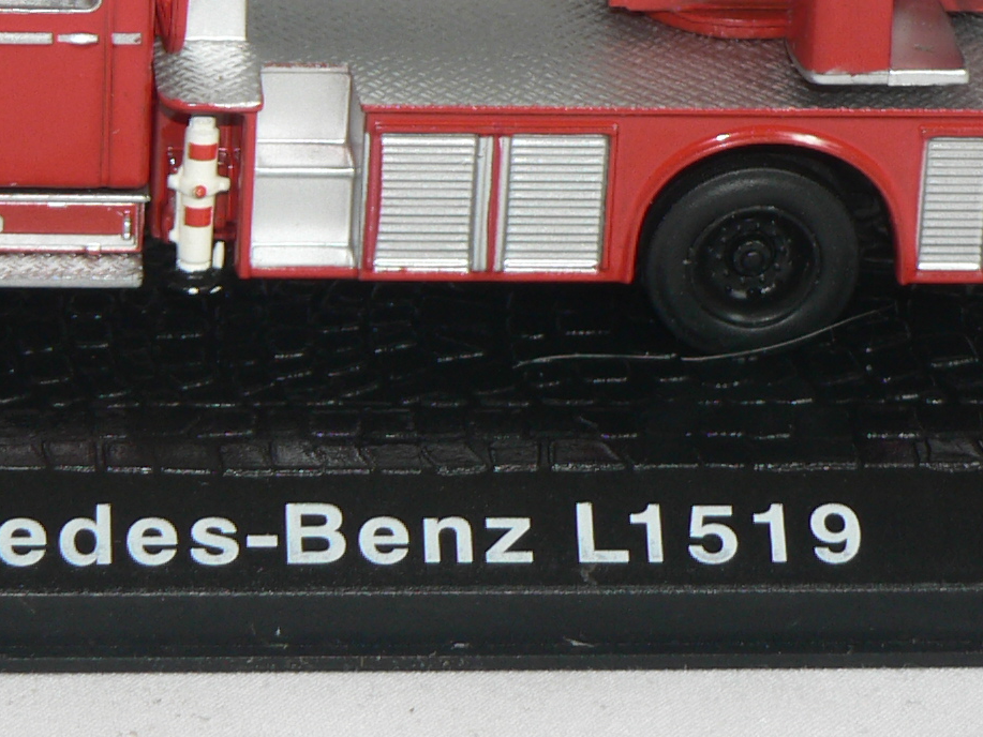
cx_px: 322
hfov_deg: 7.8
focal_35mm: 254
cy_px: 60
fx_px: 7214
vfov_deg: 5.8
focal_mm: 15.2
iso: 80
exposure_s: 1/60
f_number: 3.2
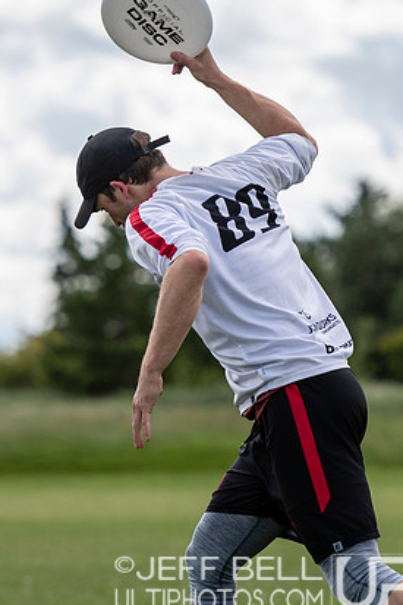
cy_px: 344
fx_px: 7276
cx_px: 198
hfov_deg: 3.2
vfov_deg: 4.8
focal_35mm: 433
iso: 160
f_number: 4
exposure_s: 1/1250
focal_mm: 155
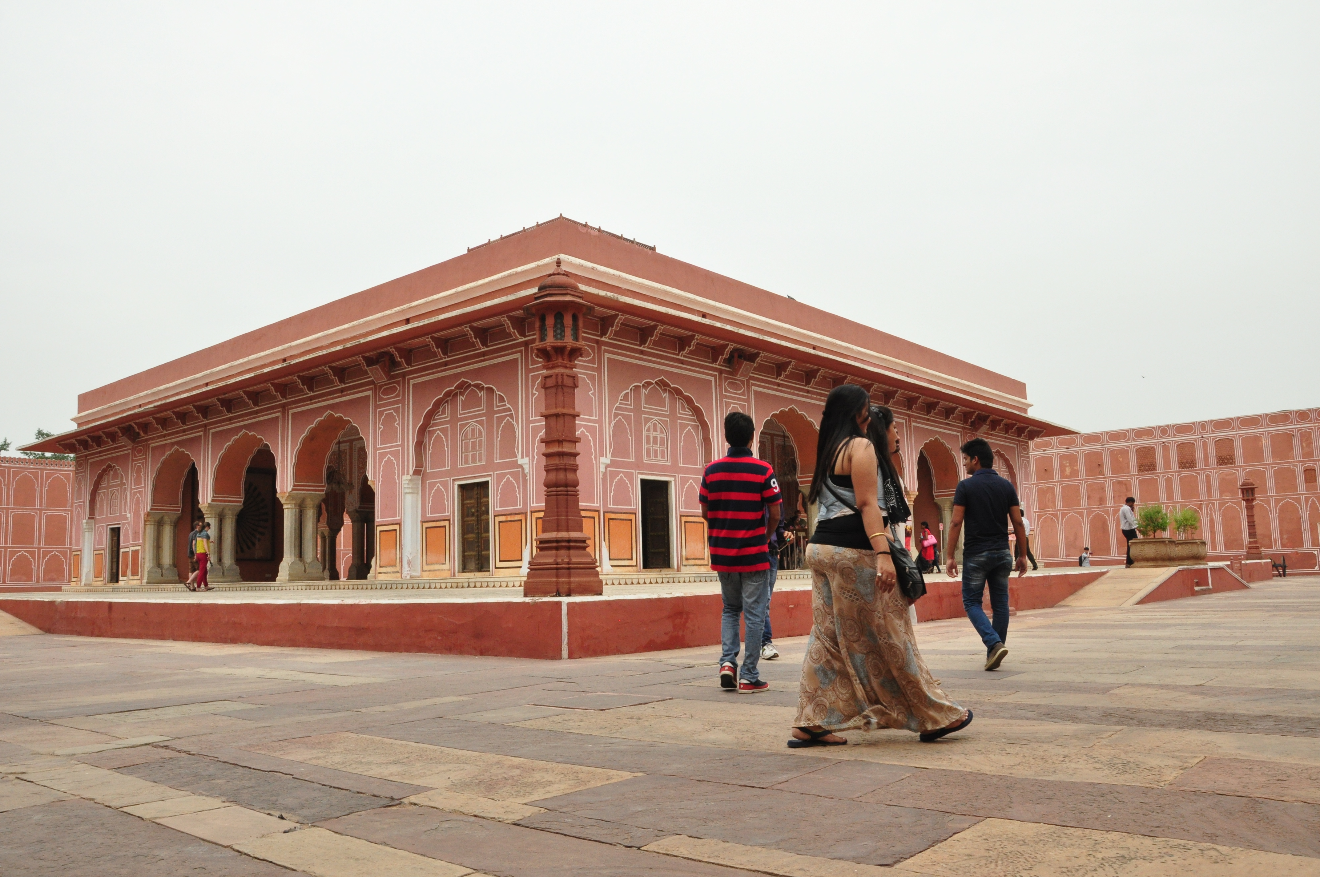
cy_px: 438
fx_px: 989
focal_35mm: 27
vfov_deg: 47.8
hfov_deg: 67.4
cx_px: 660
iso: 800
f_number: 16
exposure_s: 1/400
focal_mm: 18
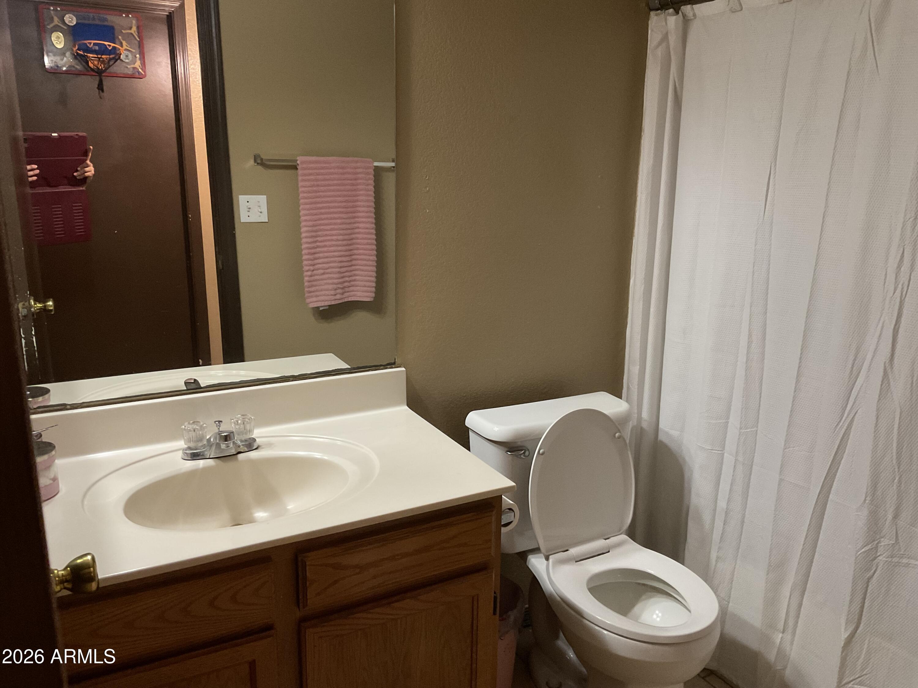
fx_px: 769
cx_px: 459
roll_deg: -1.6
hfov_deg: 61.7
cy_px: 344
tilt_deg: -14.7
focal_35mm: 29
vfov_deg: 48.2
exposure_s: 1/60
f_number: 1.8
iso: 250
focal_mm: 3
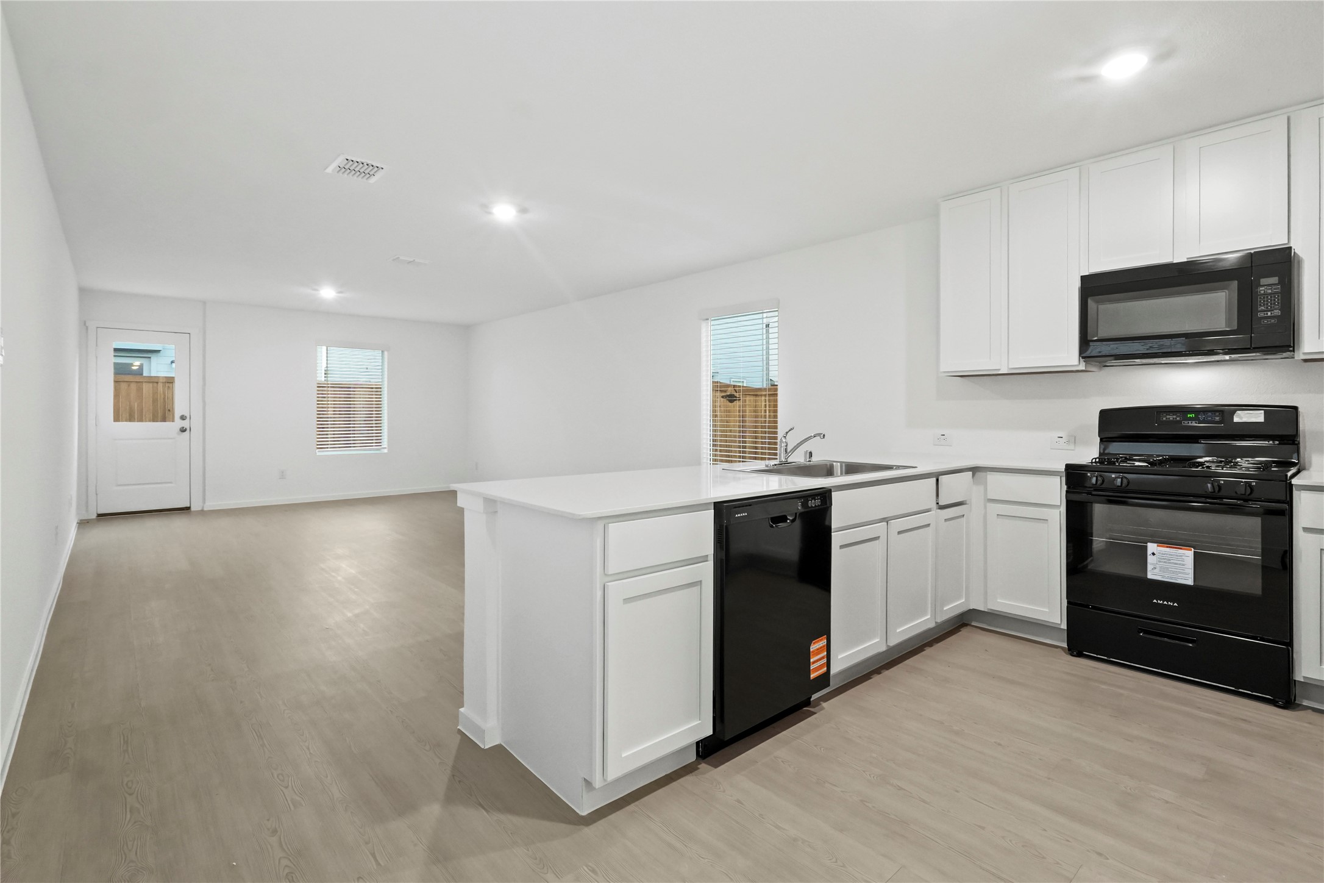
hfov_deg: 95.0
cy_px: 442
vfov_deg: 72.1
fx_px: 607
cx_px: 662
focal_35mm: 16
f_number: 8
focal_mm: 11
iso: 2500
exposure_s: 1/4
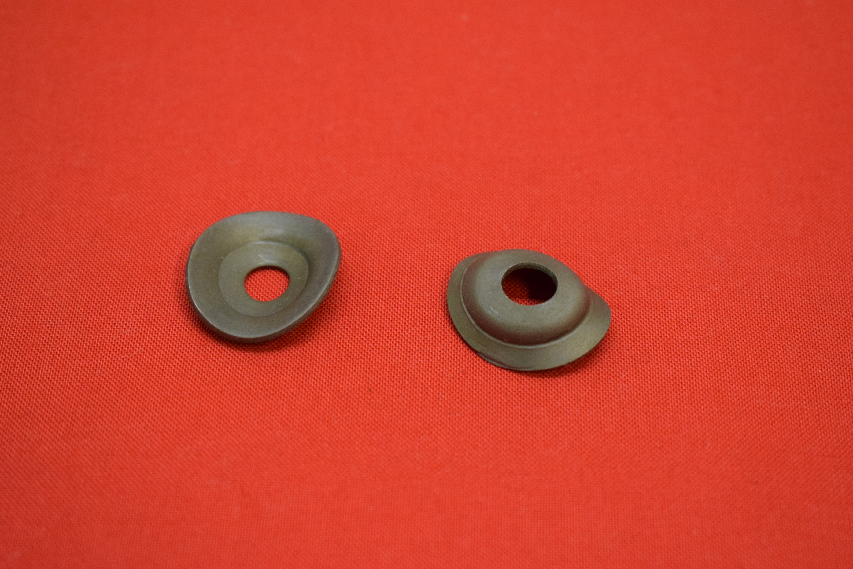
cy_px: 284
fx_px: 1849
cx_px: 426
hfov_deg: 26.0
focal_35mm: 78
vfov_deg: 17.5
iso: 2000
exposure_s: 1/100
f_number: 5.6
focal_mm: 52
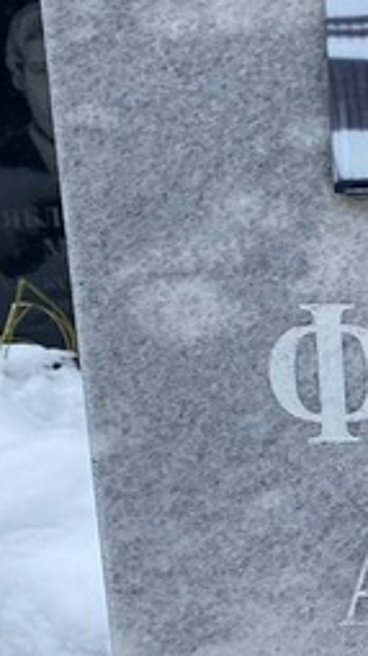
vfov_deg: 23.5
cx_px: 602
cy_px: 548
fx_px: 1548
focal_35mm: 89
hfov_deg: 12.7
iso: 80
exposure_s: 1/121
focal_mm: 4.25
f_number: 1.8
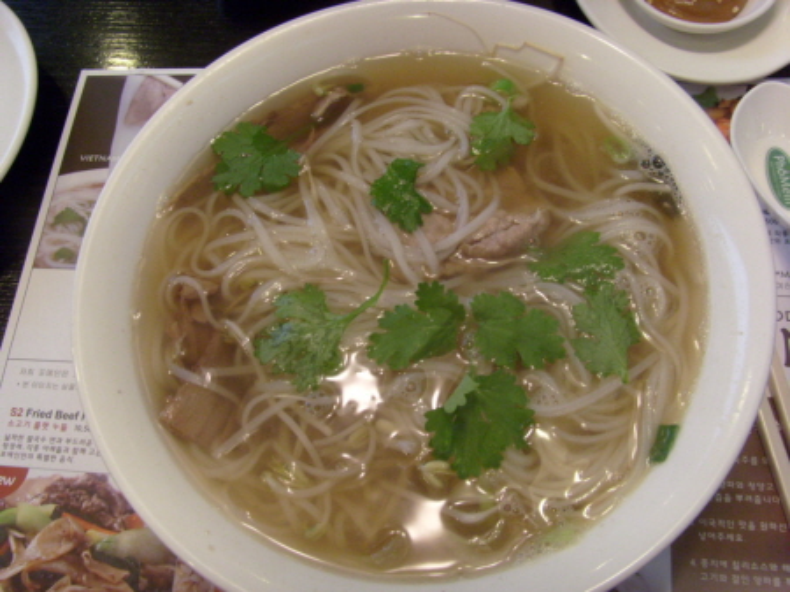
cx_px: 395
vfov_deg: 39.6
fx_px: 821
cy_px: 296
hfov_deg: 51.4
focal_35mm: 36
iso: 200
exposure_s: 1/45
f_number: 3.5
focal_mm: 6
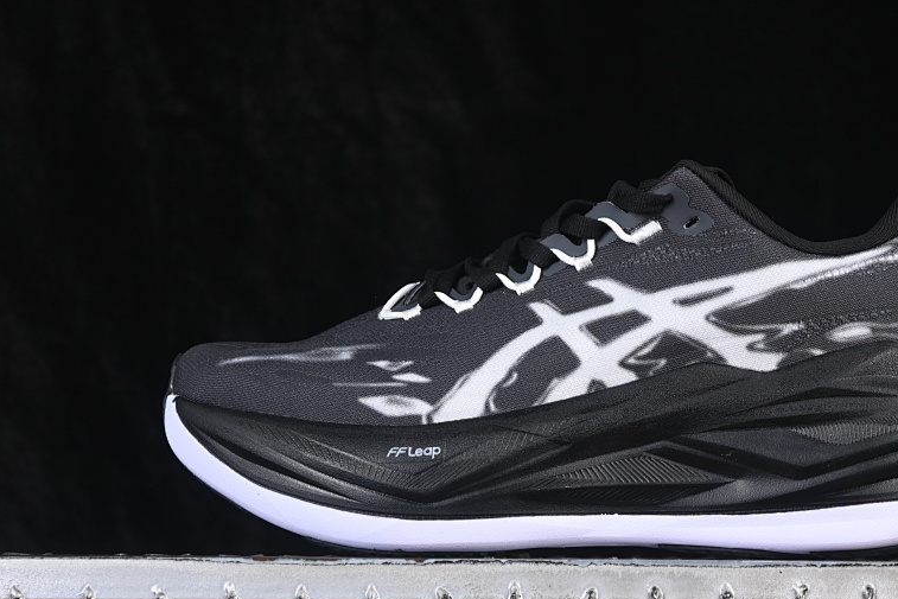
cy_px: 293
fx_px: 2669
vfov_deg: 12.8
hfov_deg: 19.0
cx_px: 600
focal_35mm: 107
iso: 160
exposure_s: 1/60
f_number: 6.3
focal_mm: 50
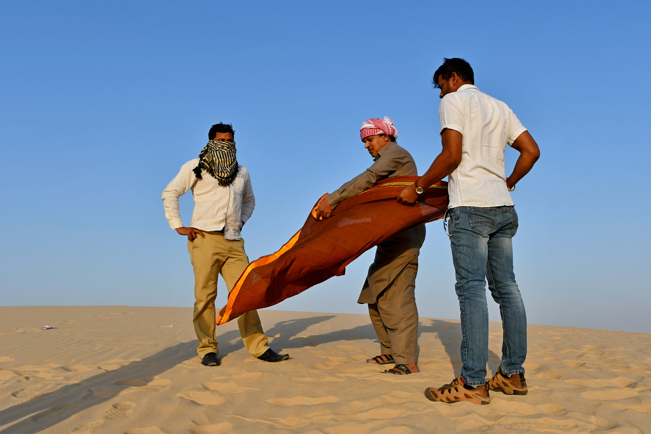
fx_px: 542
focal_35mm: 30
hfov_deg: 61.9
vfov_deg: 43.6
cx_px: 326
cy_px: 217
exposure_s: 1/320
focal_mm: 20
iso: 100
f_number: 8
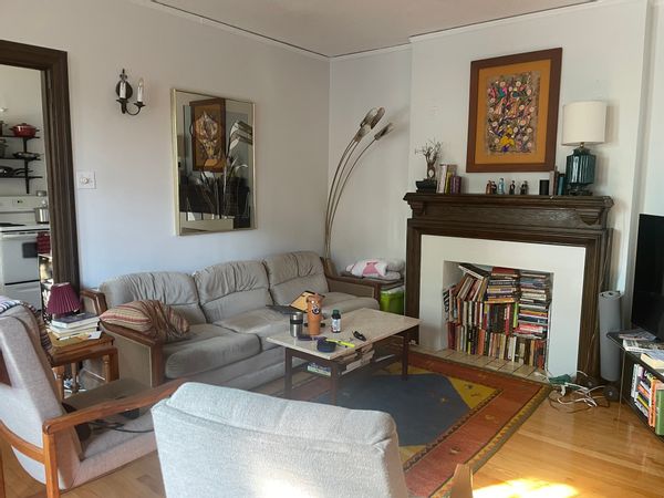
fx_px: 499
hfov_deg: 67.3
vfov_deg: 53.1
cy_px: 249
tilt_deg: -7.5
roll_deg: -0.7
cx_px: 332
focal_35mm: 26
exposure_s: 1/60
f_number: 1.6
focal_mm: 4.2
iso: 250
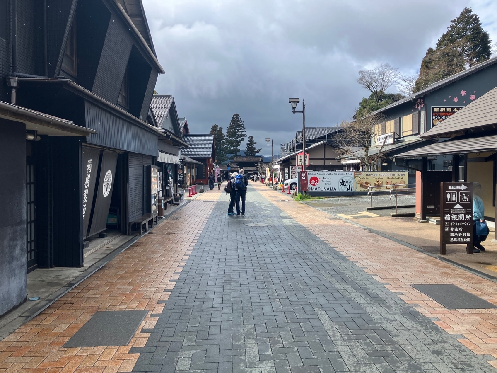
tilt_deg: -2.1
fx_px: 402
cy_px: 186
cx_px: 248
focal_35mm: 28
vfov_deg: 49.7
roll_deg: +0.0
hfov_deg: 63.4
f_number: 1.8
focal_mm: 3.99
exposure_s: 1/1056
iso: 32
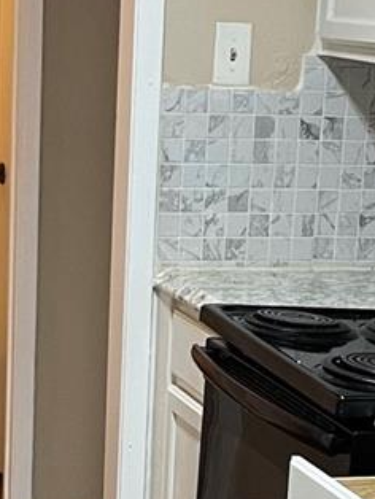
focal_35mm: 127
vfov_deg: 14.9
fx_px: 1832
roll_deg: -3.0
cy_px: 618
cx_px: 146
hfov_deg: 11.7
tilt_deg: -19.5
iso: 160
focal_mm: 4.2
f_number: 1.6
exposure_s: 1/60
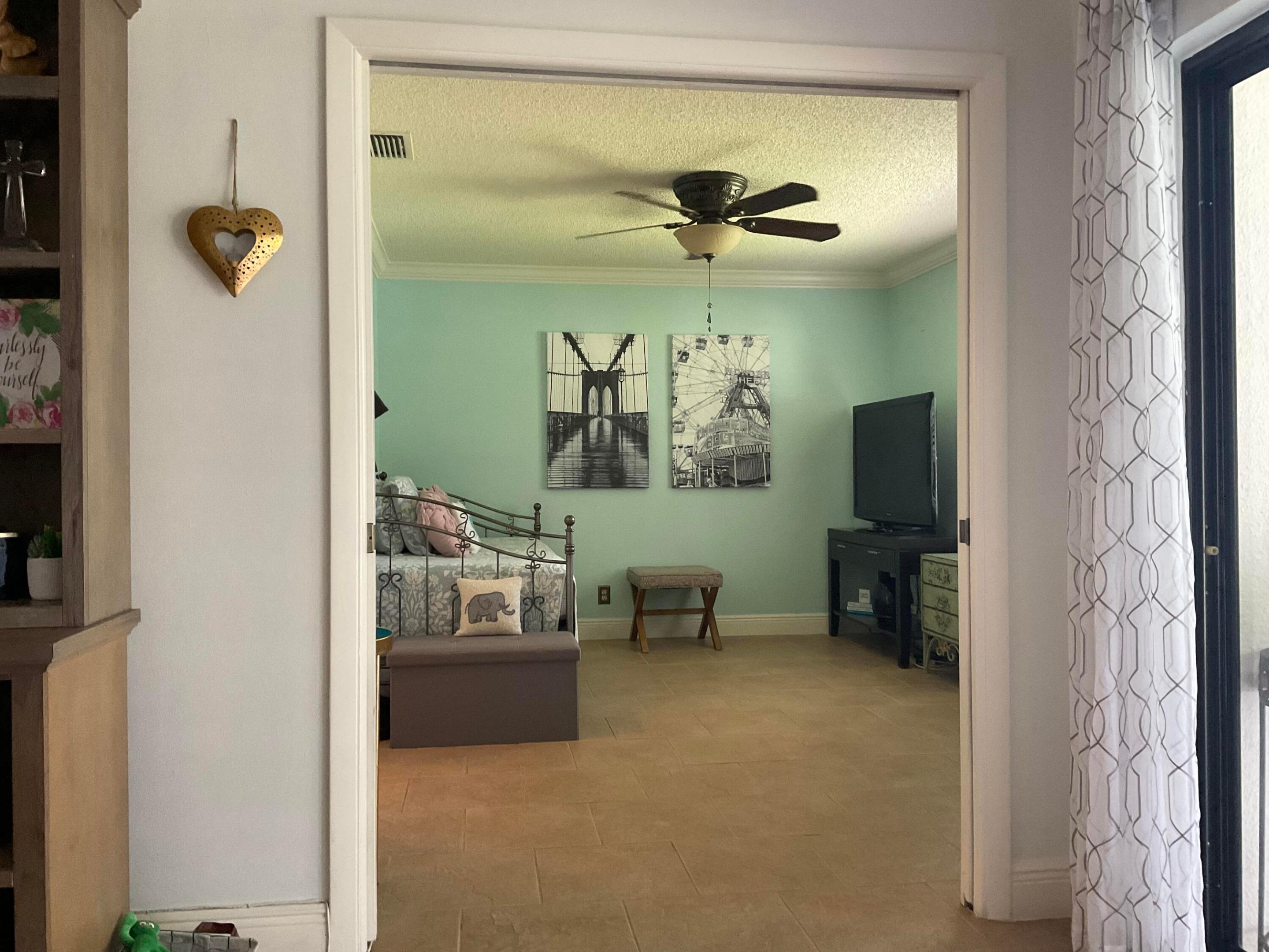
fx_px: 1063
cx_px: 634
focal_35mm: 29
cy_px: 476
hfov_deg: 61.7
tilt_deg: -0.6
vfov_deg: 48.2
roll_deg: -0.3
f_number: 1.8
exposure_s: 1/60
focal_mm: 3
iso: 160
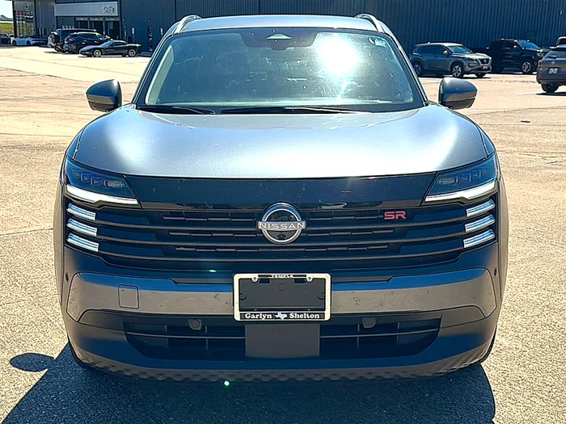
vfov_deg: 39.7
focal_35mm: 36
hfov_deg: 51.4
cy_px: 212
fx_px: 589
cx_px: 283
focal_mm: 6.86
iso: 80
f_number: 1.78
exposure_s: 1/5051
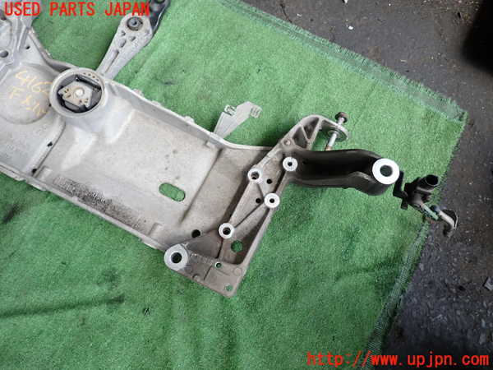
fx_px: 356
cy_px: 185
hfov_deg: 69.4
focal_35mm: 25
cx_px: 246
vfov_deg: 54.9
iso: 100
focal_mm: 4.5
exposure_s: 1/160
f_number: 2
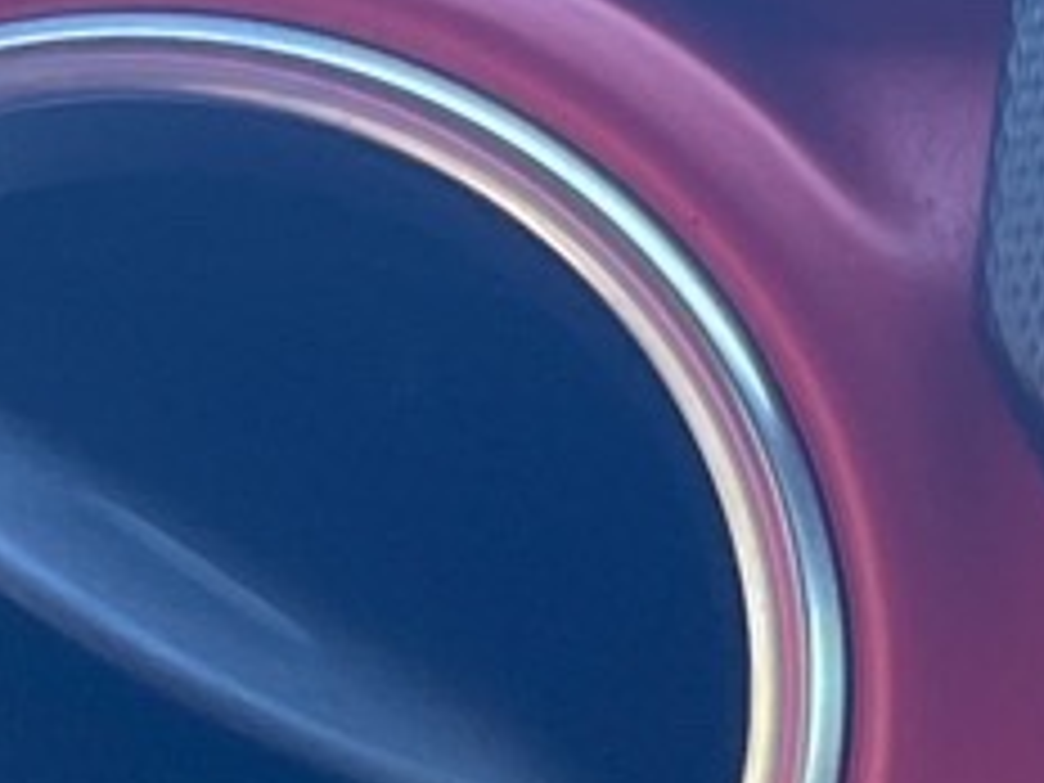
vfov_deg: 8.1
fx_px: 5399
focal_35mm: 179
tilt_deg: -2.9
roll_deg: -0.4
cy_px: 1282
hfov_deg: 9.4
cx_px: 2799
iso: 125
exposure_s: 1/121
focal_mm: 5.1
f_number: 1.6
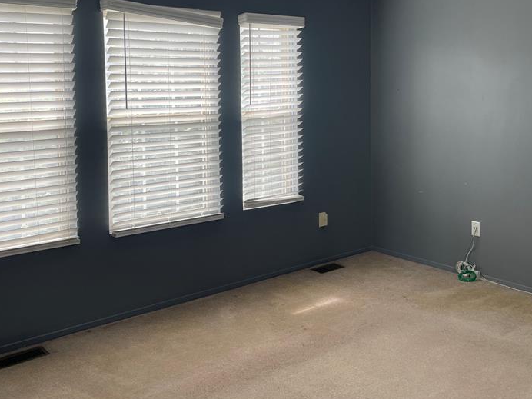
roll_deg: +0.2
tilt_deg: -3.5
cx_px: 242
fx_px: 569
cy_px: 114
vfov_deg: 38.0
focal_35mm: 37
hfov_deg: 50.1
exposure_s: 1/131
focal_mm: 5.1
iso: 32
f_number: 1.6
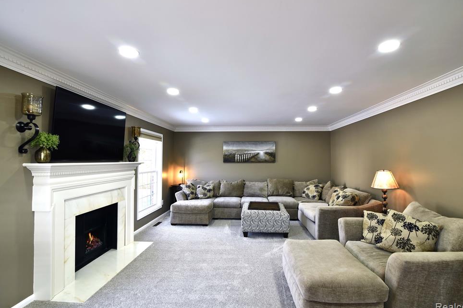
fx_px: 219
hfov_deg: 93.3
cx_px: 238
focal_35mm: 17
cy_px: 151
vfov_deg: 70.4
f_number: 9
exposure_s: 1/10
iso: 400
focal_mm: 16
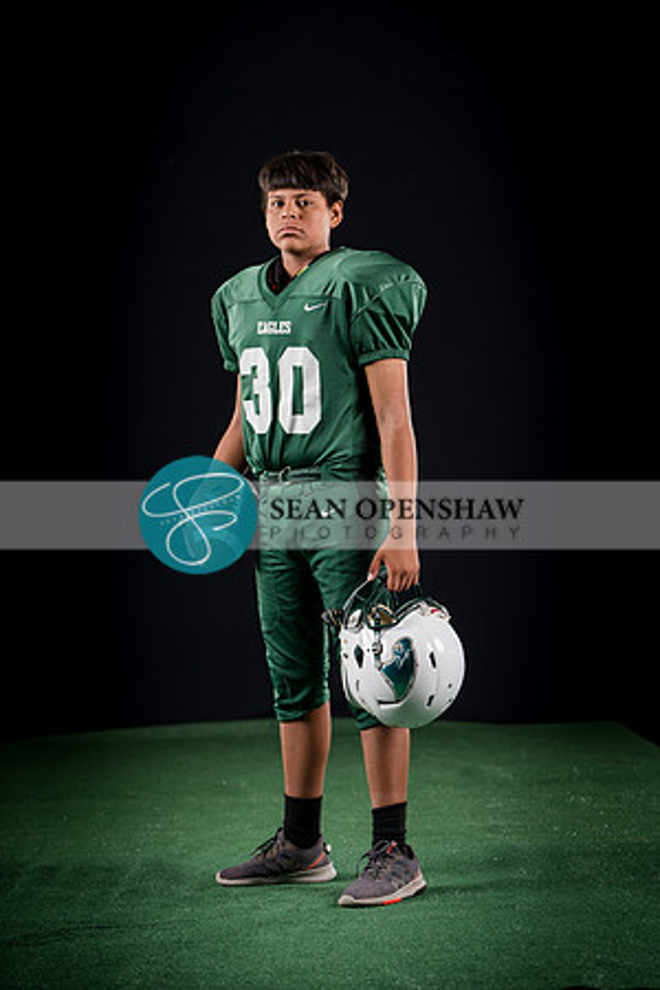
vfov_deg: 21.5
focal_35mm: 95
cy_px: 495
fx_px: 2612
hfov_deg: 14.4
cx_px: 330
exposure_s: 1/160
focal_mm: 95
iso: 200
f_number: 4
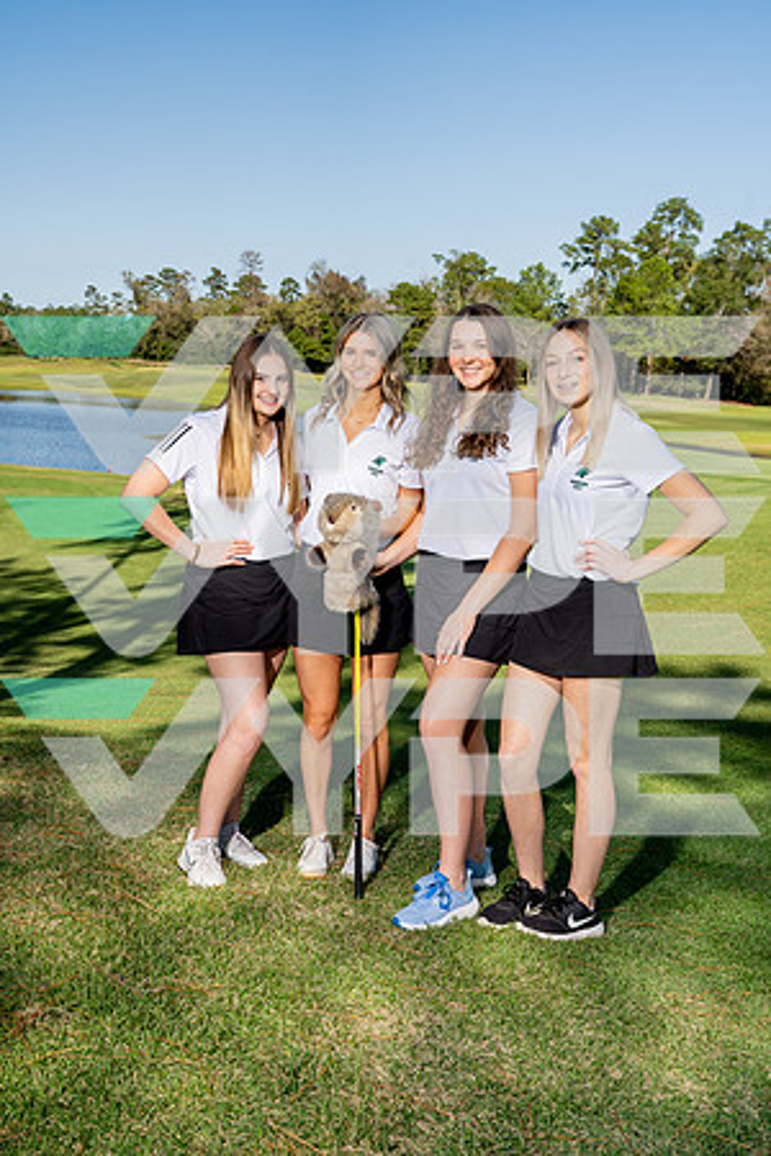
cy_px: 578
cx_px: 386
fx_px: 1446
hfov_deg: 29.9
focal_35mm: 45
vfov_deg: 43.6
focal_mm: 45
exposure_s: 1/250
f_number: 8
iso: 100
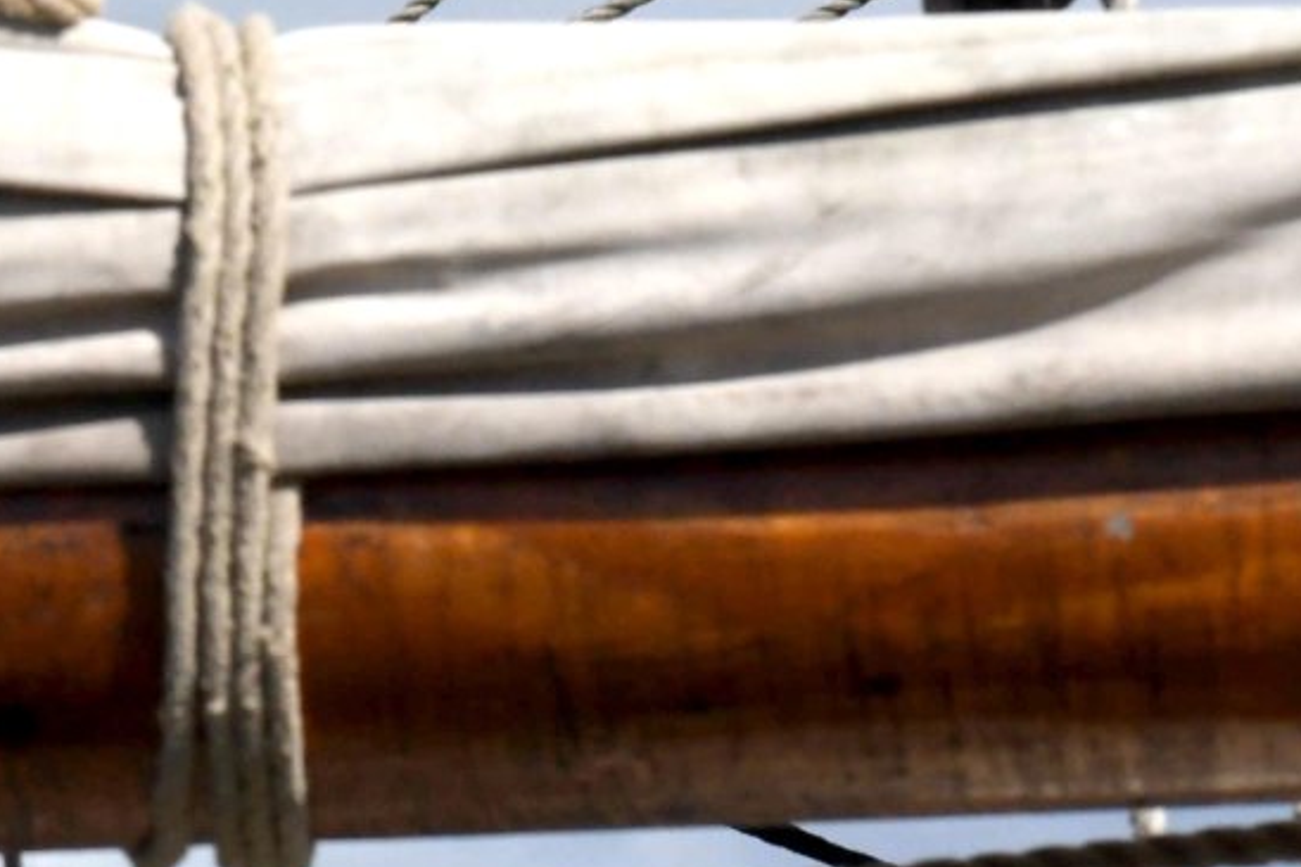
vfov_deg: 4.3
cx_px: -356
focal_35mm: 314
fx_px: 11344
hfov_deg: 6.5
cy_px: 1343
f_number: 9
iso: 1000
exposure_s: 1/3200
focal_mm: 56
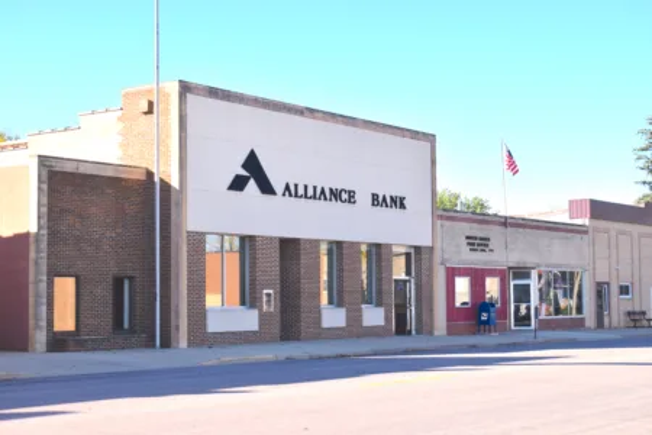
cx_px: 326
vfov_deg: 21.6
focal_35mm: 63
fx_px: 1141
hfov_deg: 31.9
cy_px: 218
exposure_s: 1/250
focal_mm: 42
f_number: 8
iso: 160
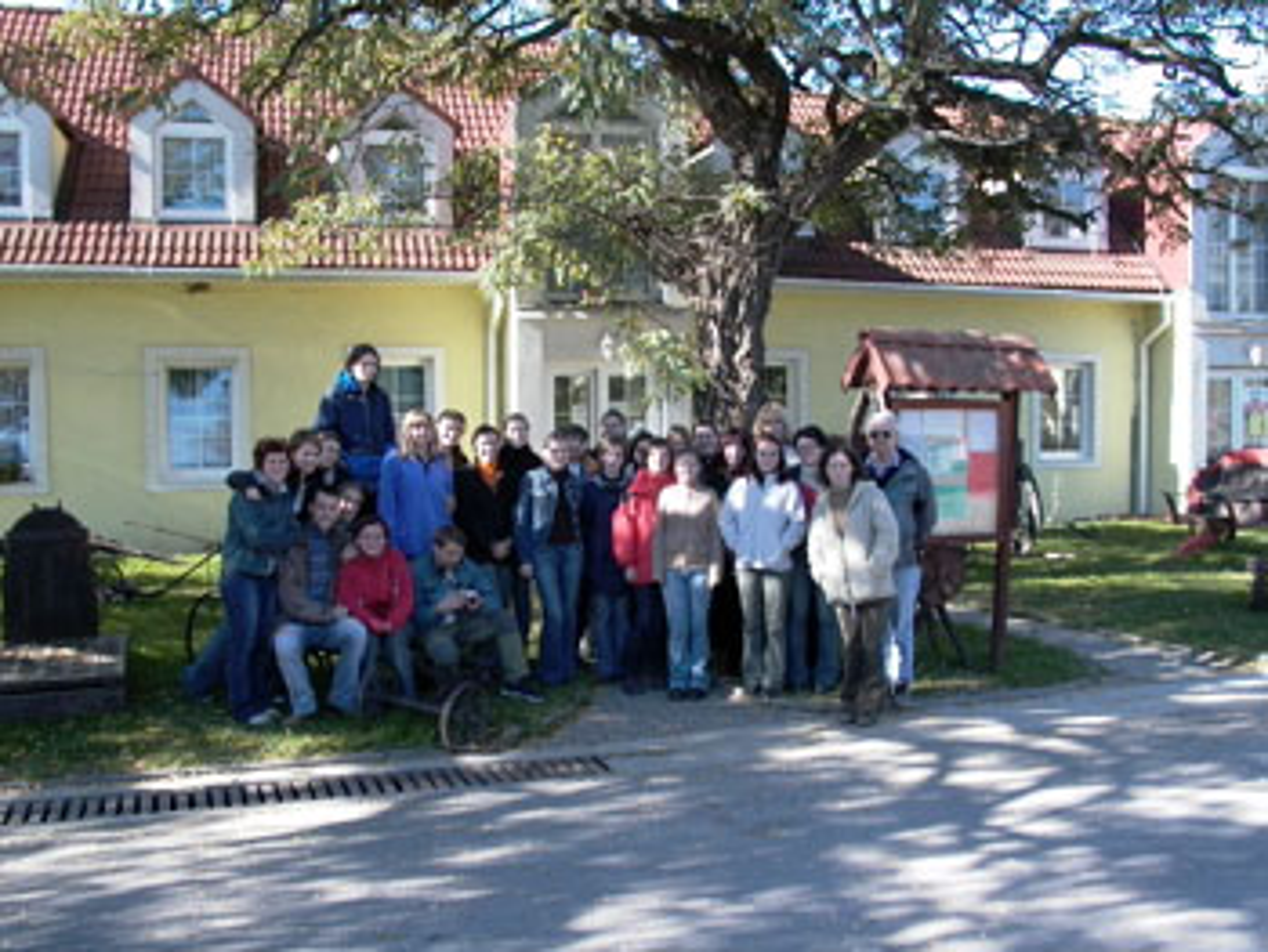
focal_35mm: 33
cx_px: 634
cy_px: 476
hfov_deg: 55.3
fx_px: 1210
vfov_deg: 43.0
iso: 100
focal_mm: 7.13
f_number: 4.03
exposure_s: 1/230
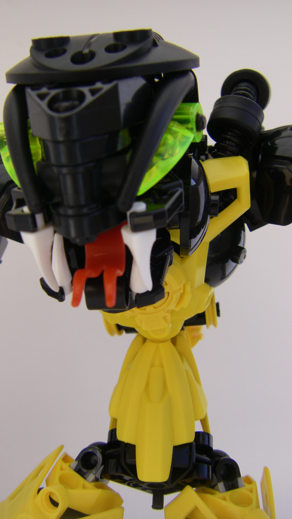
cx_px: 124
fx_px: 578
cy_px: 256
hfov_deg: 28.3
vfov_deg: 48.4
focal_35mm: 42
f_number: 3.5
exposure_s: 1/250
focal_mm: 6.3
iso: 64
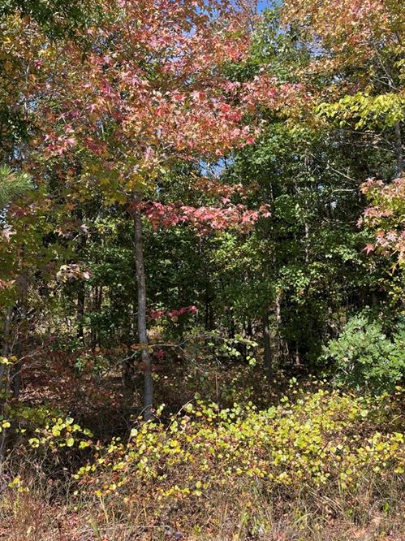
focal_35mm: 30
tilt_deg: -0.1
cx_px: 208
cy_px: 301
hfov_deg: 46.8
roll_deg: +0.8
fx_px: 468
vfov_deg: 59.8
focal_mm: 4.2
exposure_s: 1/1147
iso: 32
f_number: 1.6
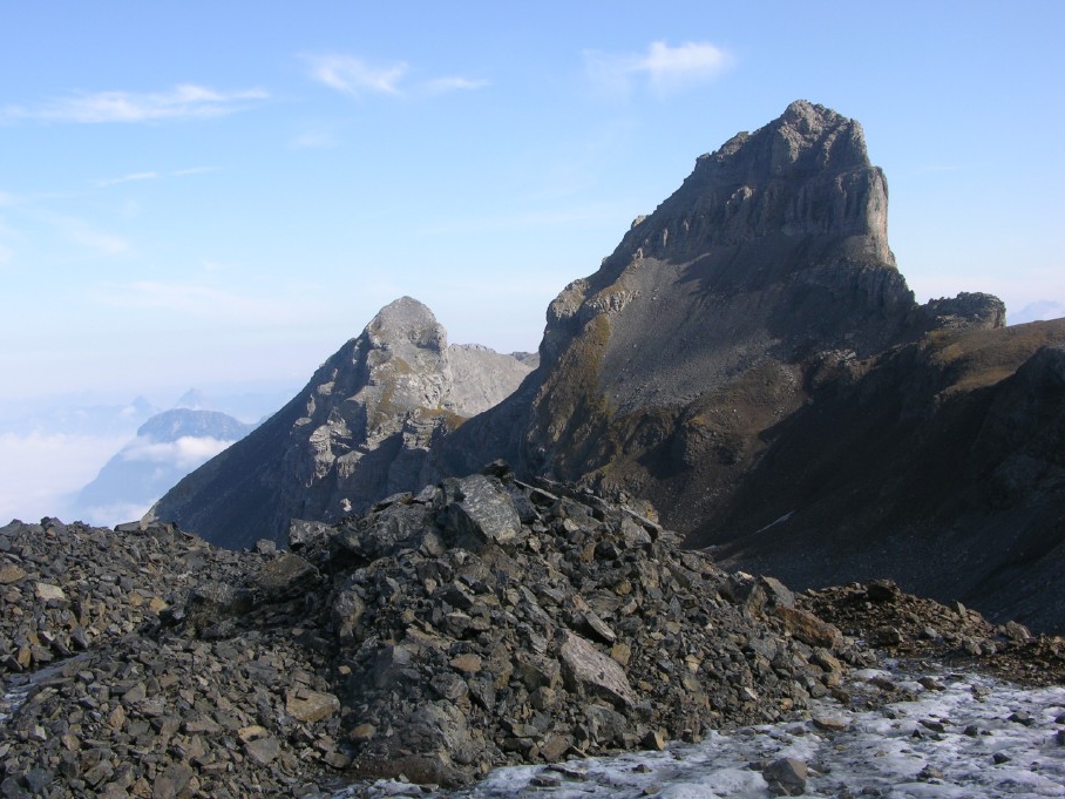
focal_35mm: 44
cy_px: 424
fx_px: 1354
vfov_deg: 32.9
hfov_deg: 42.9
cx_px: 475
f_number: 5.7
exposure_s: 1/217
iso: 50
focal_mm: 10
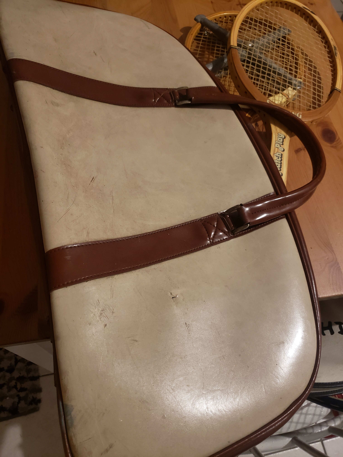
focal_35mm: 26
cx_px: 172
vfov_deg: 67.3
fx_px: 344
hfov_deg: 53.1
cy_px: 228
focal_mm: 4.3
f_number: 1.5
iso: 250
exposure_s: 1/17
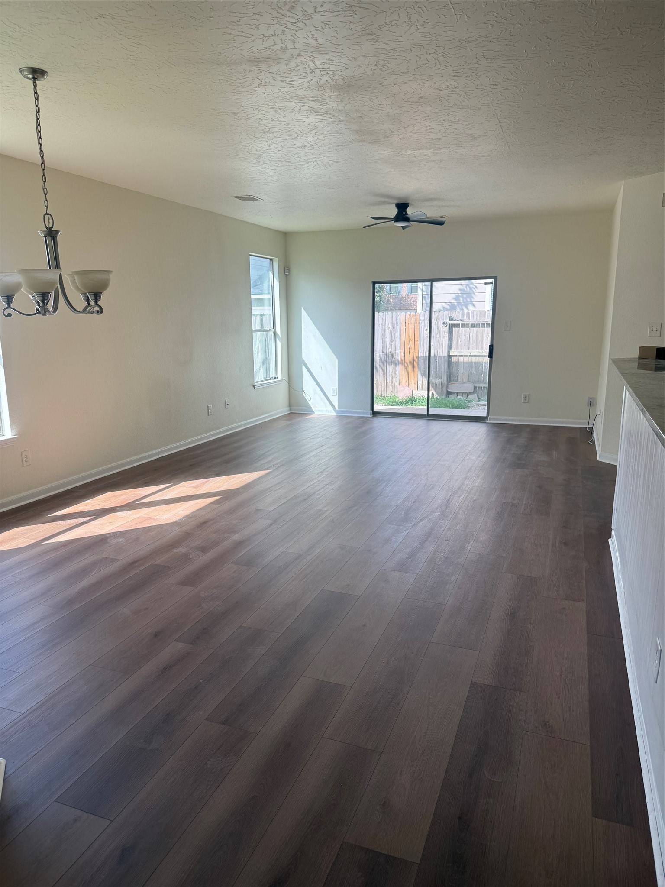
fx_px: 615
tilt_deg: -12.7
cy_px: 444
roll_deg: -0.1
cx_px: 332
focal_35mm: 24
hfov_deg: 56.8
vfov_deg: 71.6
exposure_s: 1/497
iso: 100
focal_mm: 6.76
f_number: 1.78
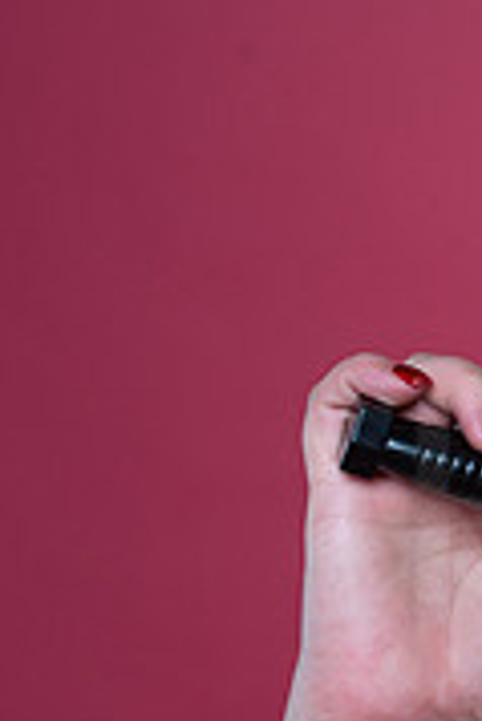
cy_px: 492
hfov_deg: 10.9
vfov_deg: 17.9
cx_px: 996
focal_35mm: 114
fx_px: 2285
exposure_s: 1/160
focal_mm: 35
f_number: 11
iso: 250
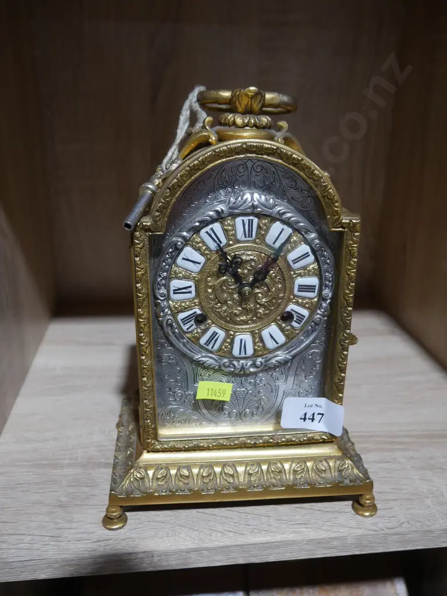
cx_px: 224
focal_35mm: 30
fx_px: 517
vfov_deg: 60.0
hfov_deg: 46.8
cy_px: 298
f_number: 3.6
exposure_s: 1/60
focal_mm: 15
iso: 320
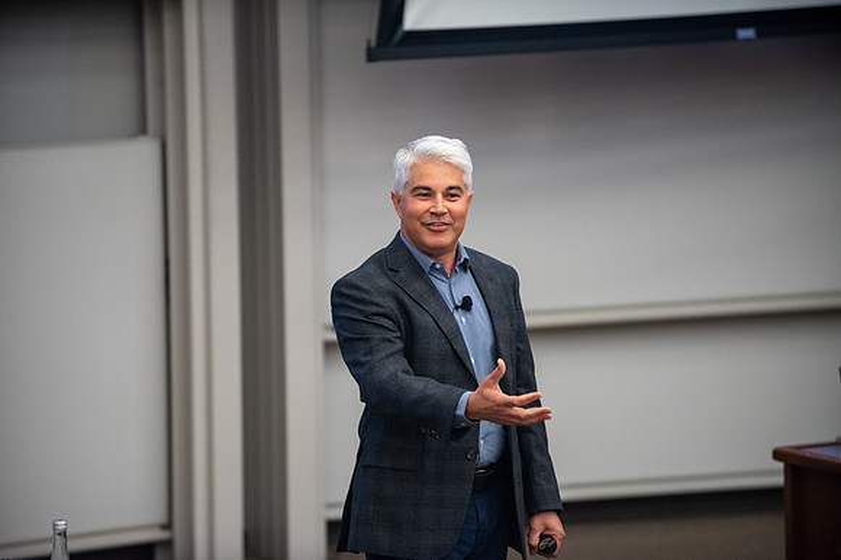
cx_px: 420
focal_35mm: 200
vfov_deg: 6.9
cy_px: 280
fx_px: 4674
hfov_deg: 10.3
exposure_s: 1/160
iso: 2000
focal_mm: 200
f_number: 2.8
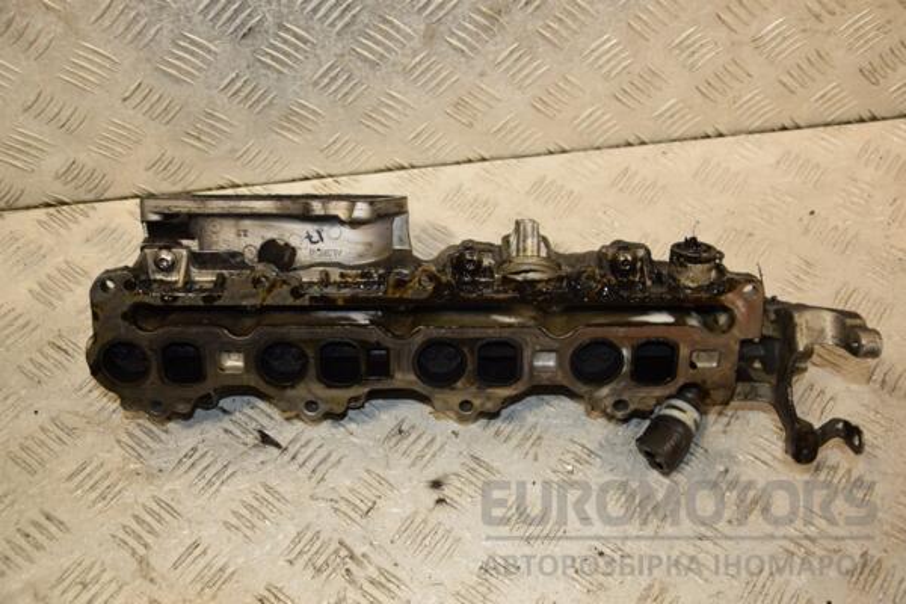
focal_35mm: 39
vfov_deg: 34.2
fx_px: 981
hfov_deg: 49.6
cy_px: 302
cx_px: 453
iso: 800
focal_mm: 26
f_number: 5
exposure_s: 1/200
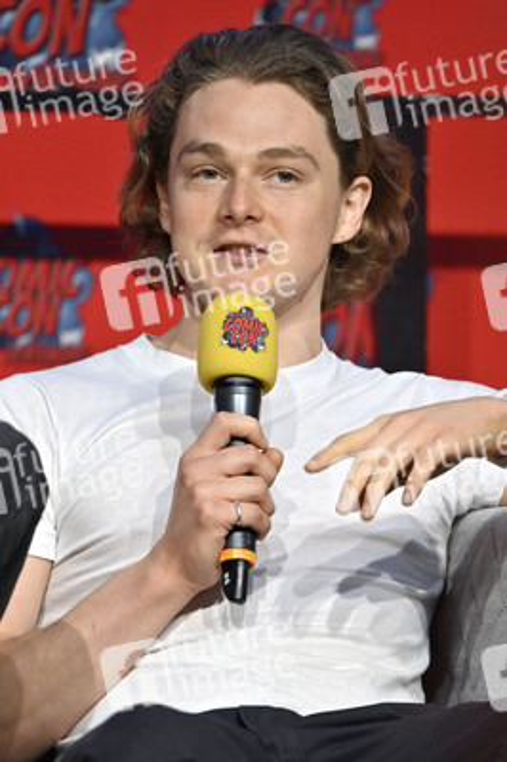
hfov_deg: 3.4
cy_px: 381
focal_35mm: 400
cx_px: 254
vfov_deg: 5.2
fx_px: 8464
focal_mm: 400
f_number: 4.5
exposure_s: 1/400
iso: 1600
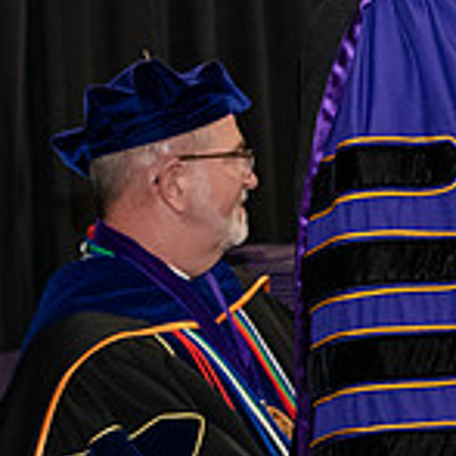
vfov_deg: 7.4
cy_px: 113
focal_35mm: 235
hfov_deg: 7.4
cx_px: 568
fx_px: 3502
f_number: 5
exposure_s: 1/200
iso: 2500
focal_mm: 70
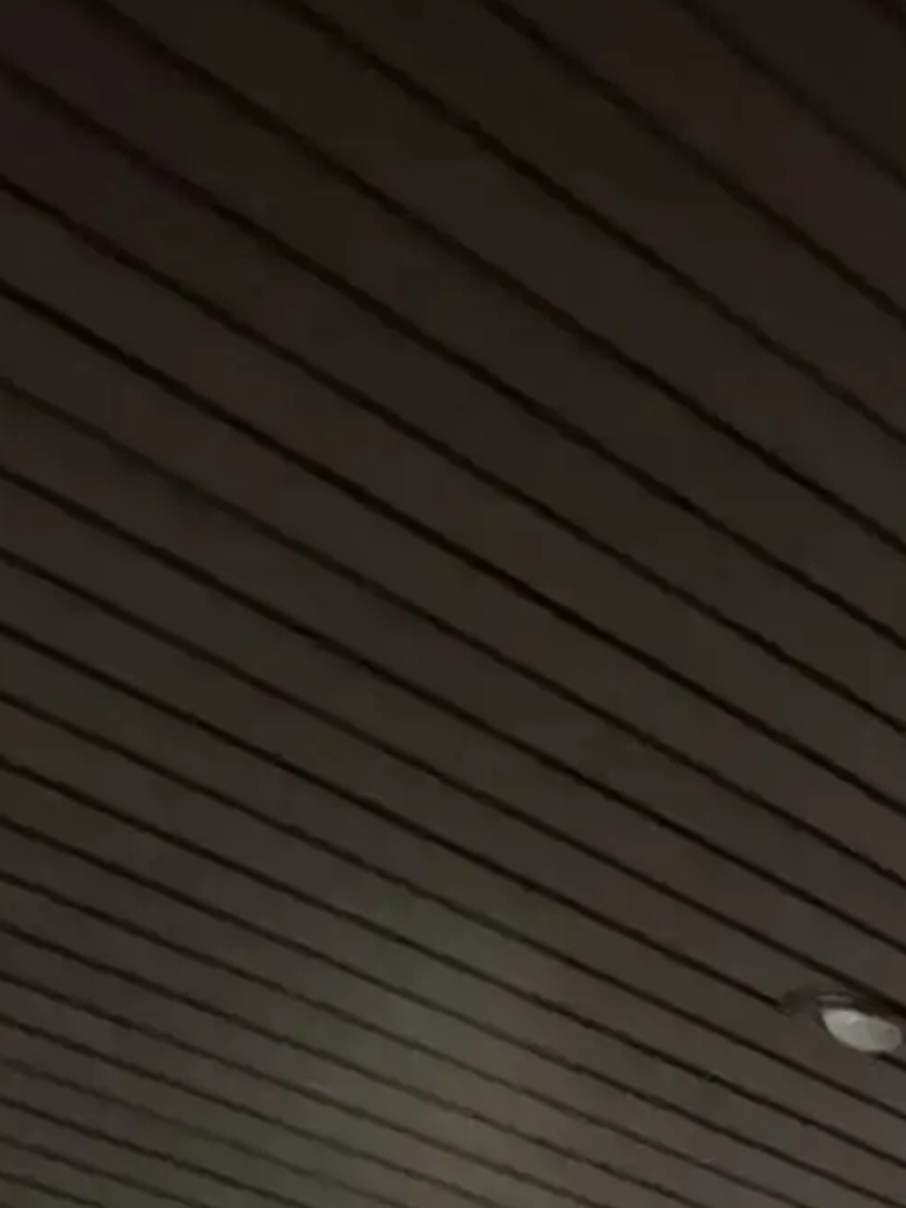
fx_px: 2966
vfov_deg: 17.0
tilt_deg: -0.2
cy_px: 2409
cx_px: 3628
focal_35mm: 85
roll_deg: +1.1
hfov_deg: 8.2
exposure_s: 1/40
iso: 1600
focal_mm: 2.22
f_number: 2.2
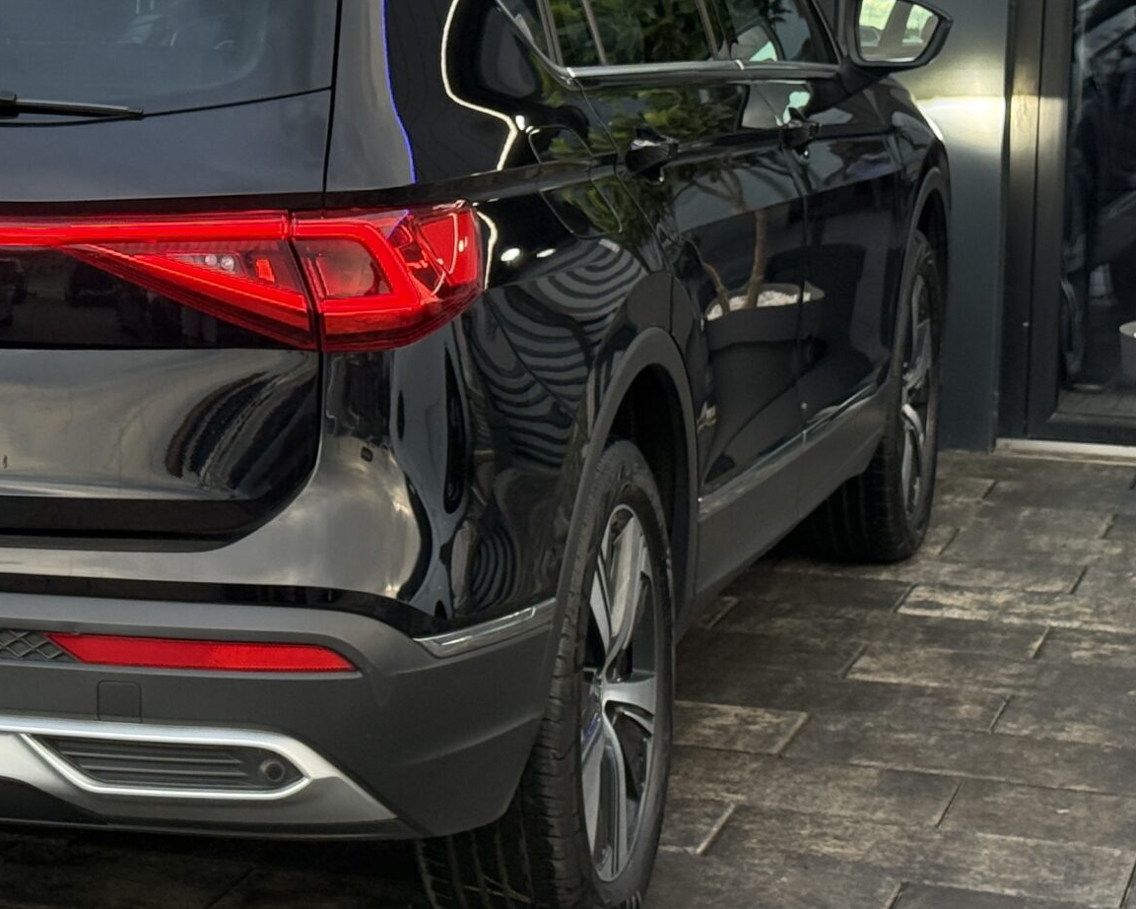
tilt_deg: -5.1
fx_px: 3497
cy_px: 220
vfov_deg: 14.7
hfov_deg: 18.1
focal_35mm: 104
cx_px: 91
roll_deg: -1.0
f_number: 1.78
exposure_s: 1/192
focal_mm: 6.76
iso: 200
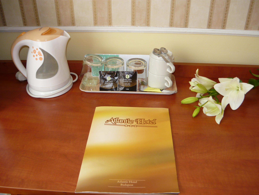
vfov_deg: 42.9
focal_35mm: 33
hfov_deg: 55.4
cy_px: 98
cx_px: 130
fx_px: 247
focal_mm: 5.5
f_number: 2.8
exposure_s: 1/30
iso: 100
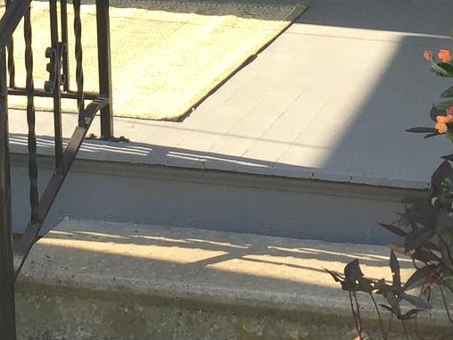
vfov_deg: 11.8
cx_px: 47
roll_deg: +0.0
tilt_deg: -0.4
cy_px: -236
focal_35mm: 117
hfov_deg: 16.6
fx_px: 1531
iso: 32
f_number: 2.2
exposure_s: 1/455
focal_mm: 4.15
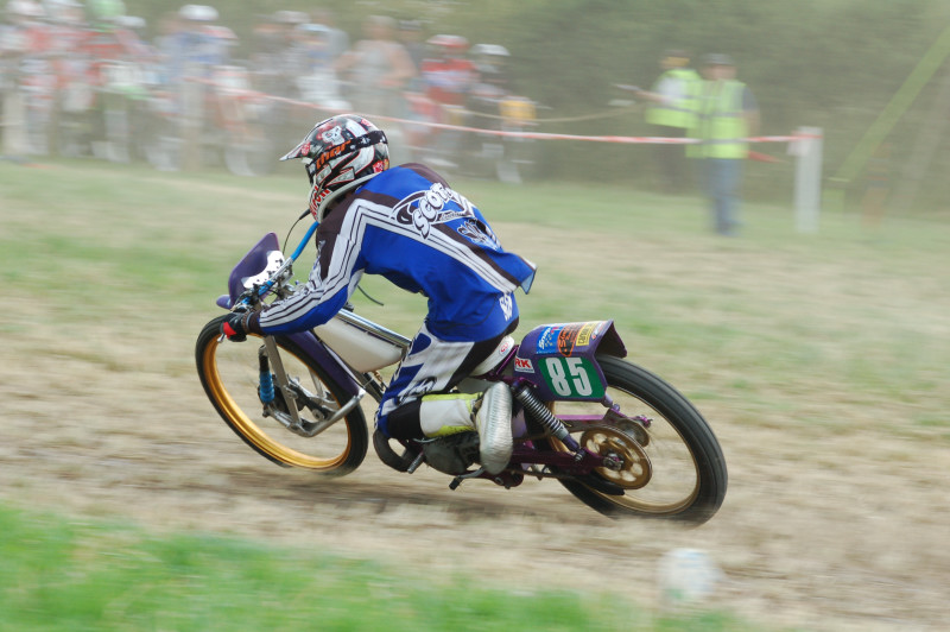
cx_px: 475
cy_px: 316
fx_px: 4944
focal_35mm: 188
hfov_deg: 11.0
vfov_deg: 7.3
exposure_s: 1/180
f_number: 8
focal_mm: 125
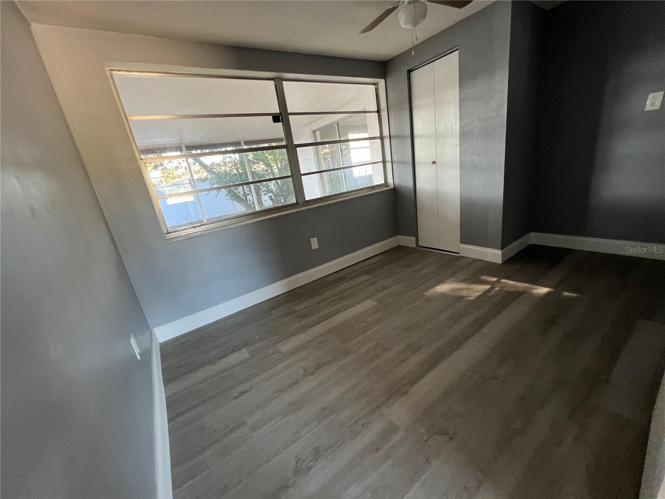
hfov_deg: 106.2
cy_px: 250
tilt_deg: -17.9
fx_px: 250
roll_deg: +8.9
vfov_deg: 89.9
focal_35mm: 13
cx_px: 332
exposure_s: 1/68
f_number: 1.8
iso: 250
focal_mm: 1.57
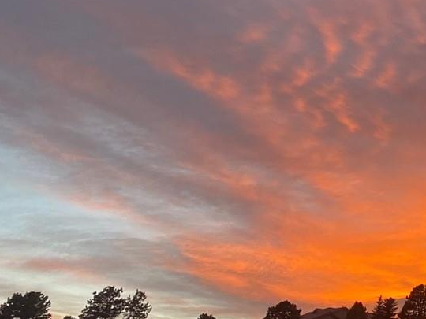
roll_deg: -2.9
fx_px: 948
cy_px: 171
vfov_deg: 19.1
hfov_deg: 21.7
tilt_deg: +16.6
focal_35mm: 77
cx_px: 613
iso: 125
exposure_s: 1/121
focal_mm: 4.25
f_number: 1.8
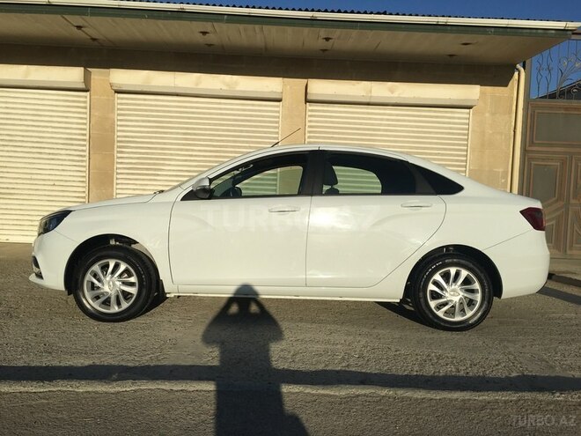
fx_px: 487
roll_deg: -2.1
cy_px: 218
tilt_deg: -1.1
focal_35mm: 29
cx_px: 290
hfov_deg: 61.7
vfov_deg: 48.2
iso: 25
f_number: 2.2
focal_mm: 4.15
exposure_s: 1/3344
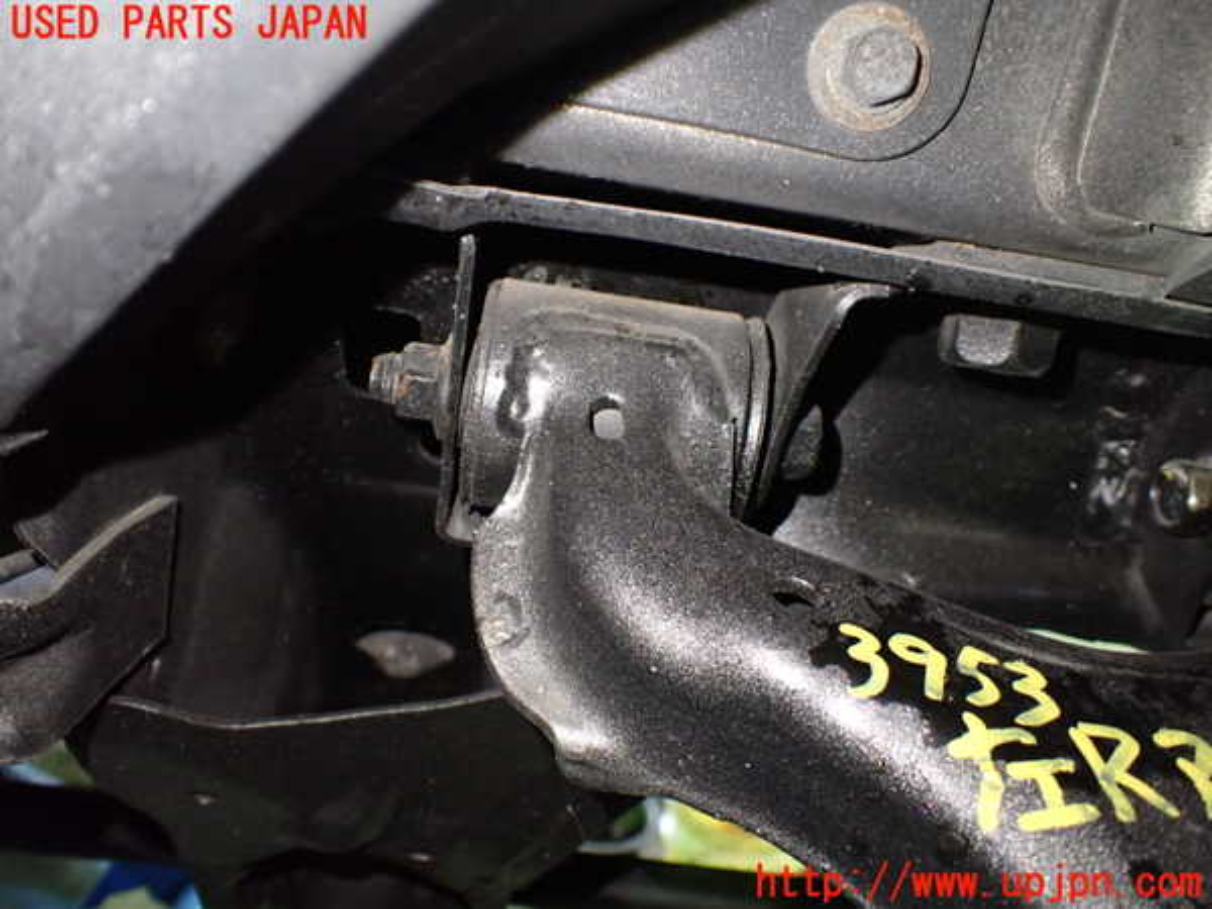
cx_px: 606
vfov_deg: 46.8
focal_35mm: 30
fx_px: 1050
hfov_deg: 60.0
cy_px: 454
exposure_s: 1/30
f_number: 2.3
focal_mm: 5.4
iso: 800
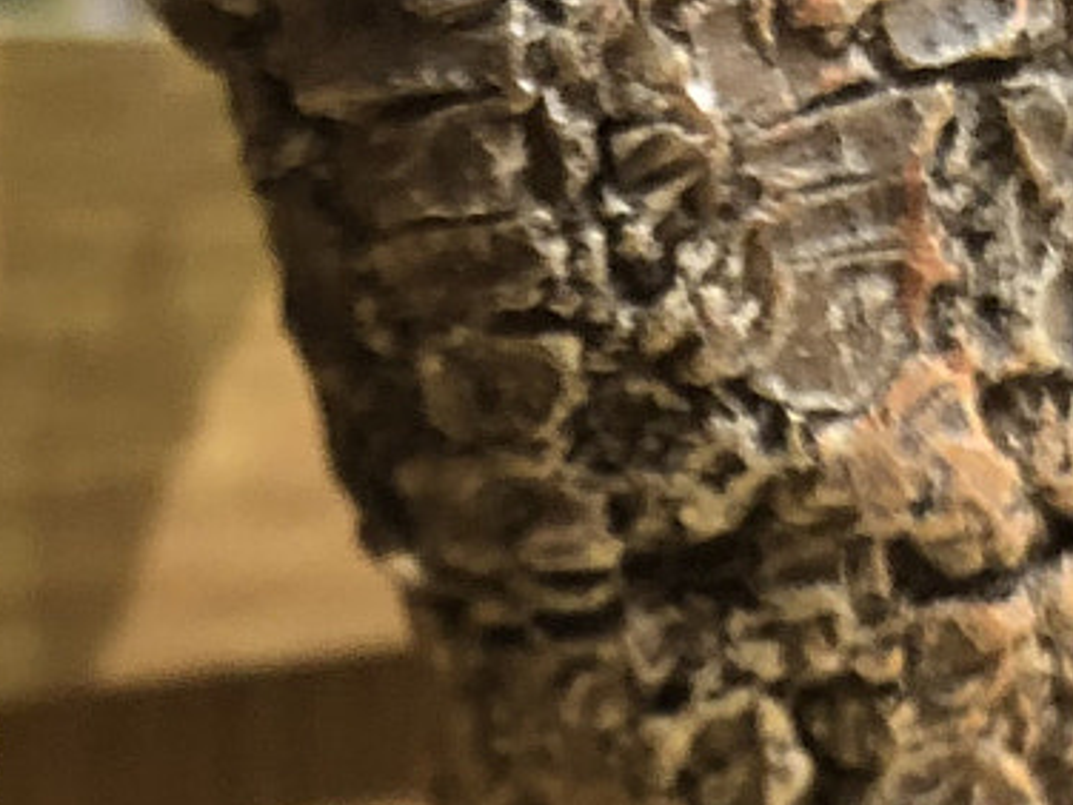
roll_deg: +0.1
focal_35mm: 119
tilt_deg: -11.7
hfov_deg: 16.5
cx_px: 414
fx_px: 3689
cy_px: 911
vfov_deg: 12.2
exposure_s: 1/15
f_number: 1.8
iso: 80
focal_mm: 4
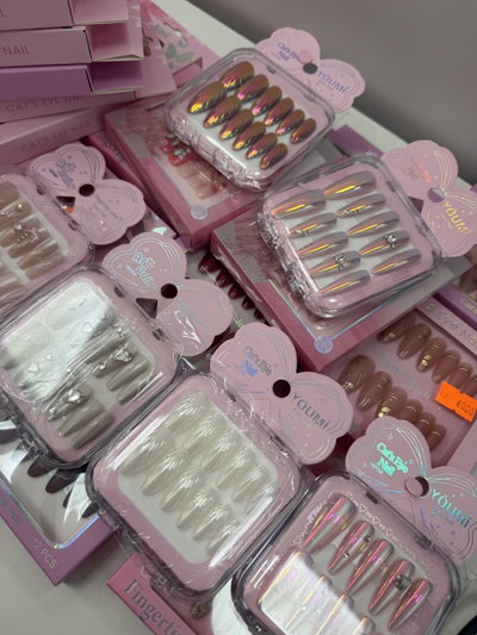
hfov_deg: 56.8
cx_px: 238
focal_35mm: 24
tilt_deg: -66.7
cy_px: 318
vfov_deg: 71.6
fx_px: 441
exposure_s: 1/184
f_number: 1.78
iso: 64
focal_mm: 6.76
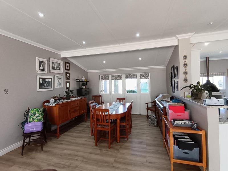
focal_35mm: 17
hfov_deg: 91.0
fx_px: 112
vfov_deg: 74.7
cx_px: 114
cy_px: 86
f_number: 2.2
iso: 496
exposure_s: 1/50
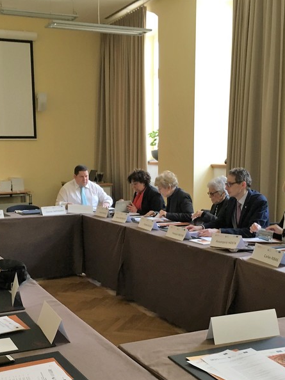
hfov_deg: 29.1
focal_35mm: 50
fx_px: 549
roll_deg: +0.6
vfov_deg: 37.9
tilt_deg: -8.5
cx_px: 127
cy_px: 243
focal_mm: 4.15
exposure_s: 1/33
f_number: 2.2
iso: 125
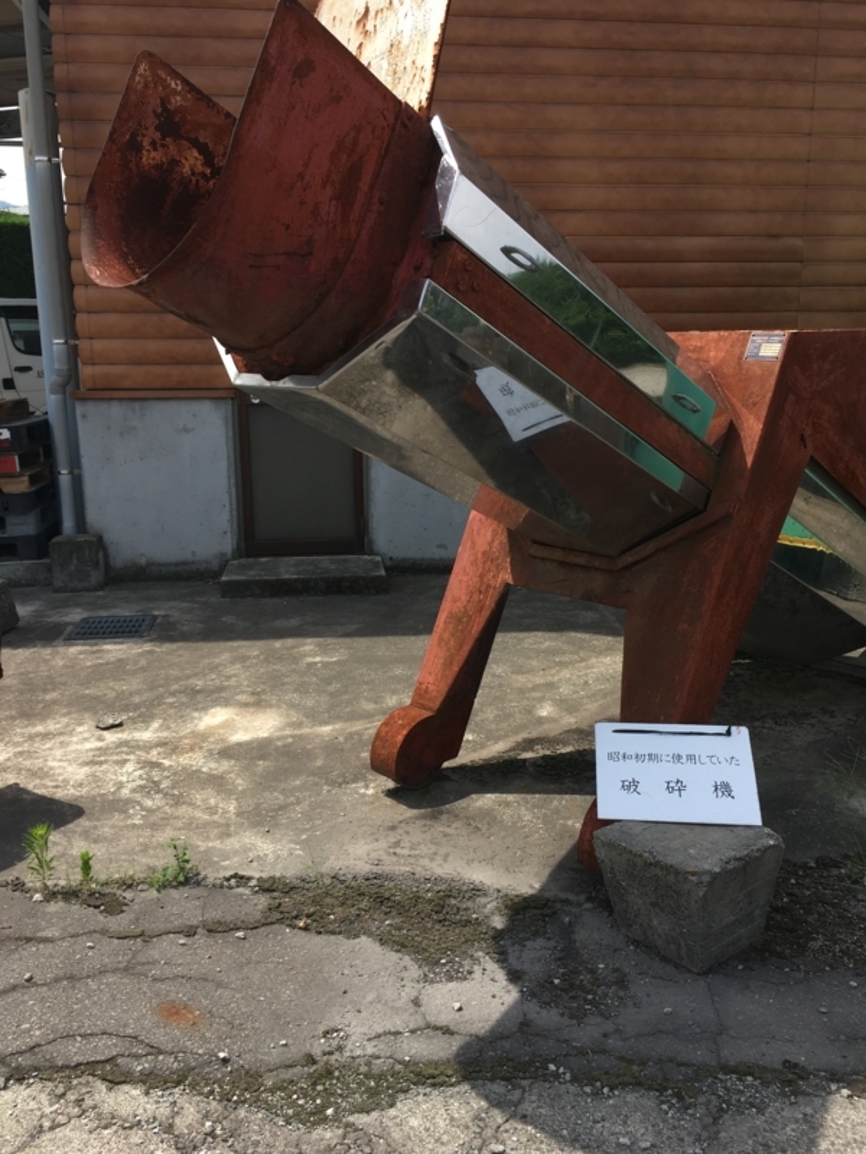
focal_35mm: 29
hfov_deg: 48.2
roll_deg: +0.3
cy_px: 577
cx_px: 433
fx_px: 967
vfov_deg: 61.7
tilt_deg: -13.9
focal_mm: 4.15
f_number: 2.2
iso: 25
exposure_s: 1/761
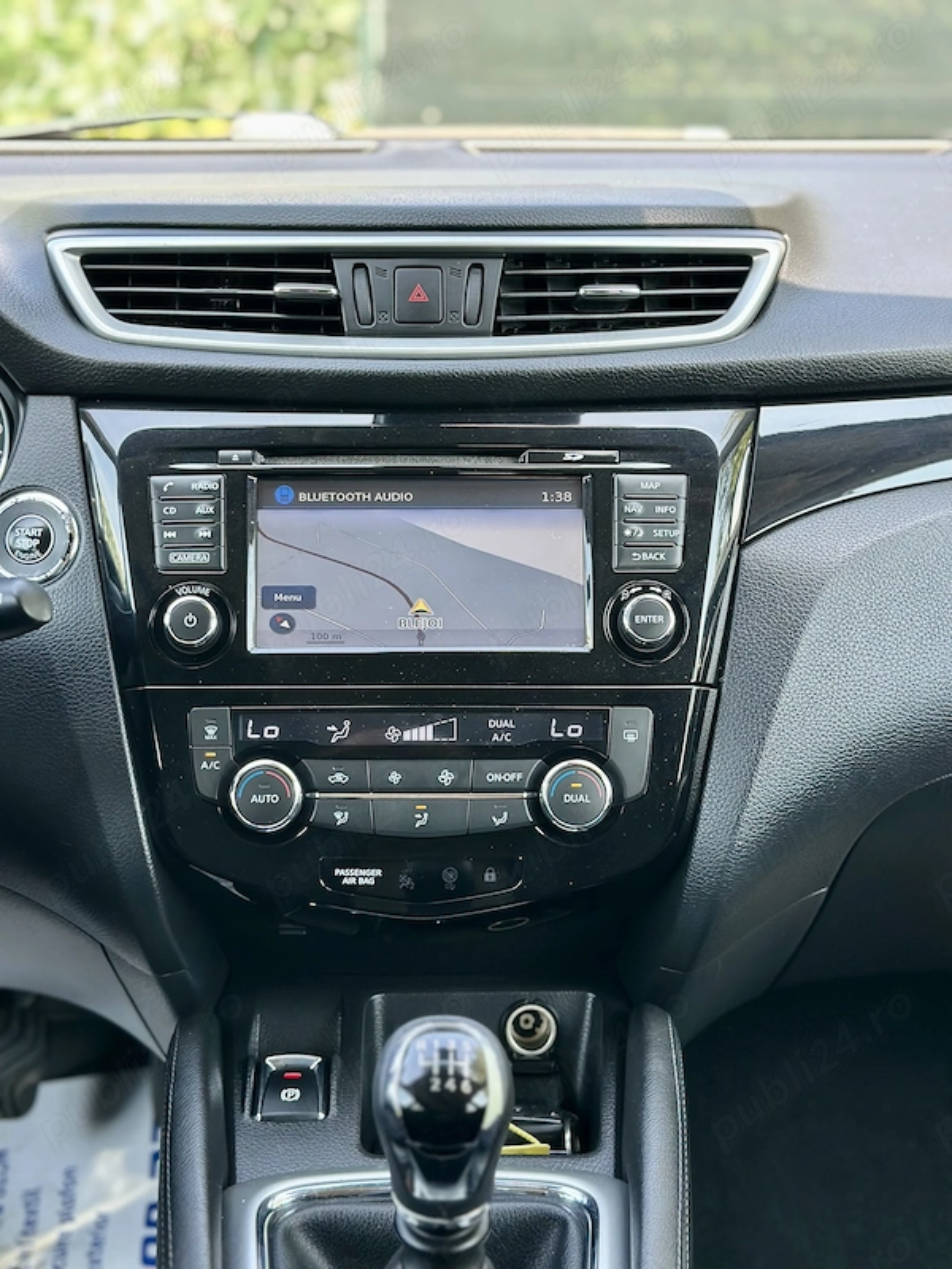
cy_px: 634
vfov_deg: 39.7
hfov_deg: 30.3
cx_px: 476
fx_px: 1760
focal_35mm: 48
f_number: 1.78
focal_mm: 6.86
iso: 100
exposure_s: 1/167
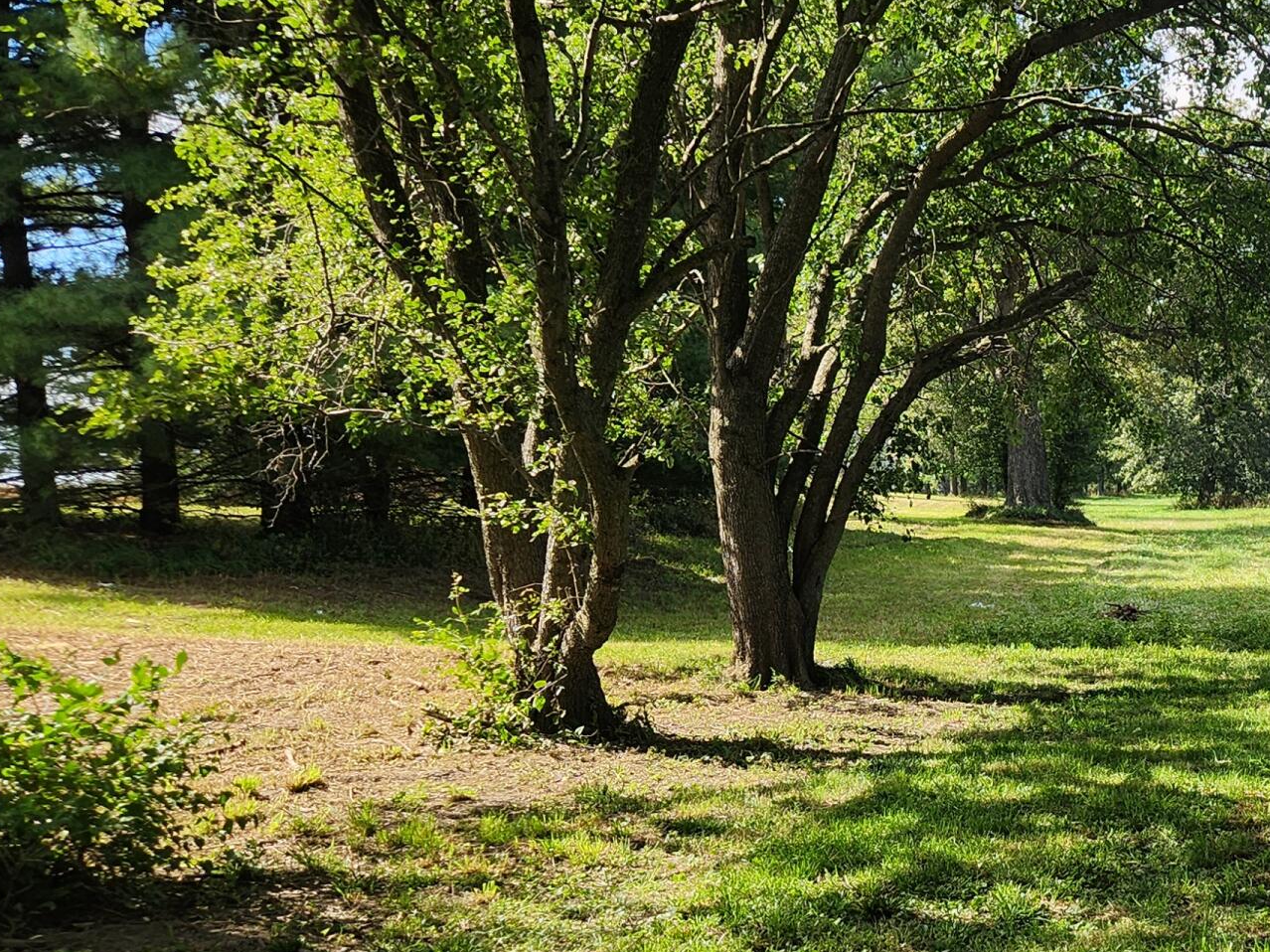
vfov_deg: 26.6
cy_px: 732
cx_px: 1324
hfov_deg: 32.2
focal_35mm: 54
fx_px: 1981
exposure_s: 1/560
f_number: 1.8
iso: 20
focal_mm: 5.4
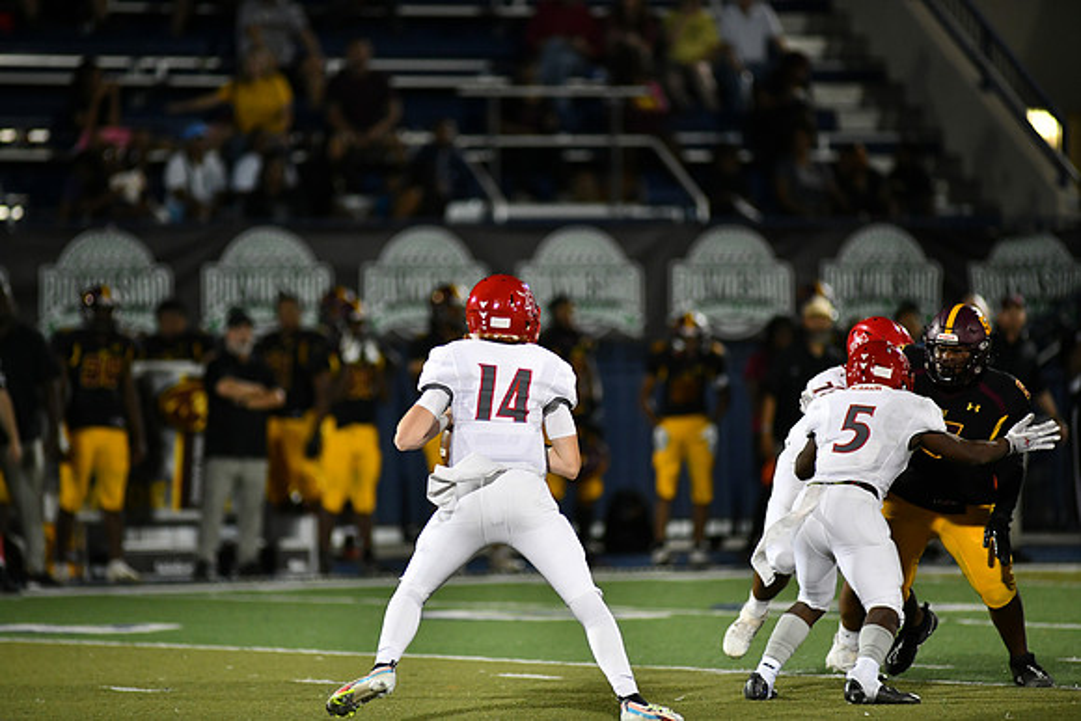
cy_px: 360
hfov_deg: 6.9
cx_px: 540
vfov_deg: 4.6
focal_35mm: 300
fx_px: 9010
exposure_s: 1/1000
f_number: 2.8
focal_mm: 300
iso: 2800
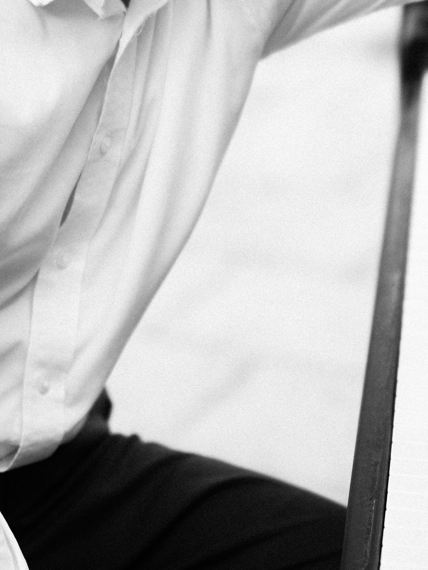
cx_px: 273
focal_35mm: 190
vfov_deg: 10.3
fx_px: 3132
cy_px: 44
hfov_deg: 7.8
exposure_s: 1/800
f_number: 1.2
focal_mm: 45
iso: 200
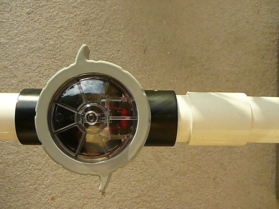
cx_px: 140
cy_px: 104
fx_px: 282
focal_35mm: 35
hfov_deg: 52.6
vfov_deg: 40.7
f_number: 5
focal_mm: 5.2
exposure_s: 1/500
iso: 800
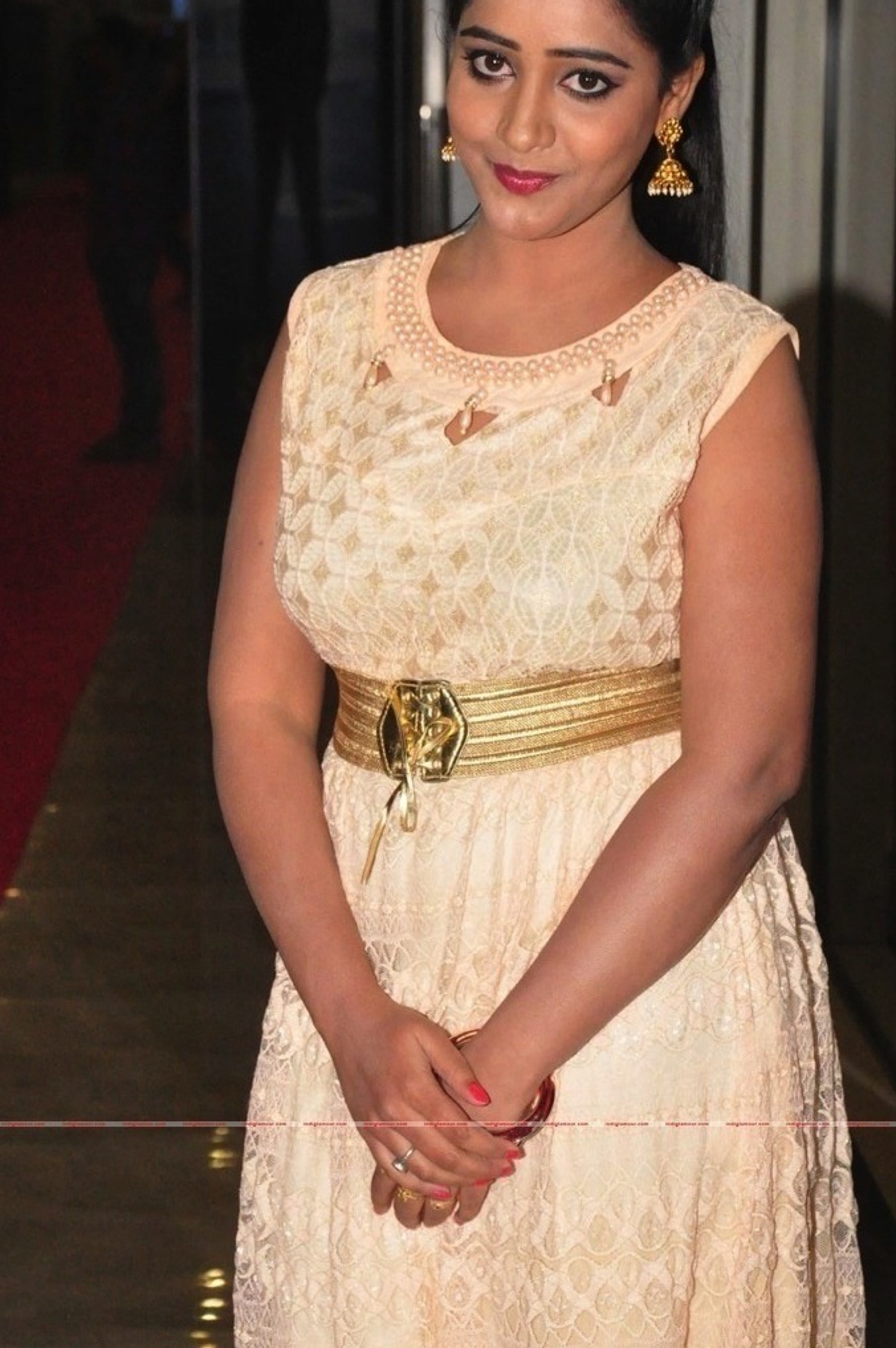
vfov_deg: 19.8
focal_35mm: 103
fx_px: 3853
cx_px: 445
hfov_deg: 13.3
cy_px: 557
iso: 3200
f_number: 5.6
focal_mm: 58
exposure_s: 1/125
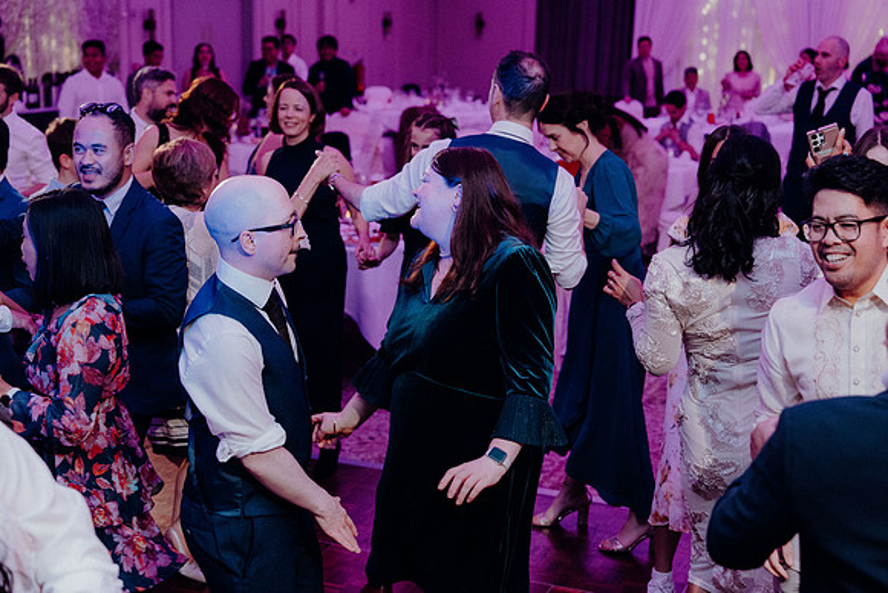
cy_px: 296
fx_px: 1382
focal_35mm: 56
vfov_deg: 24.2
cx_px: 444
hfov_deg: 35.6
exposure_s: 1/160
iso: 3200
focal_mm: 56
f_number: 3.5
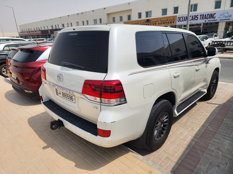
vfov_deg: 58.9
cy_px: 87
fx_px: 155
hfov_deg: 73.9
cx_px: 116
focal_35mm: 23
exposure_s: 1/1824
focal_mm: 6.4
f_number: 1.8
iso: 12
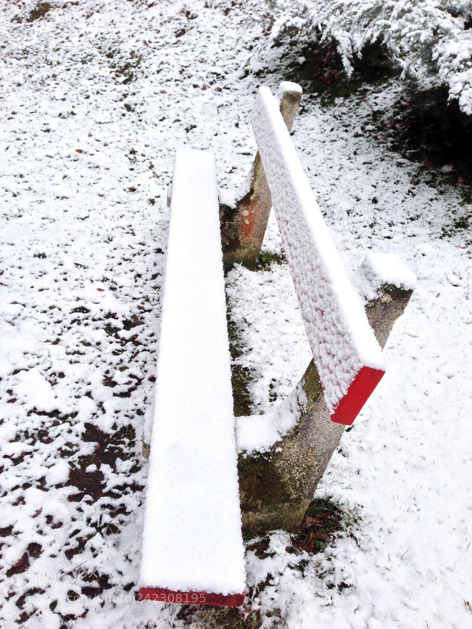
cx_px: 236
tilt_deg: -29.7
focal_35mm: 33
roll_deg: -1.9
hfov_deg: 42.9
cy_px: 314
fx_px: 600
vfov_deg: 55.4
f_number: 2.4
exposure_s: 1/60
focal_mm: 4.12
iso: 64
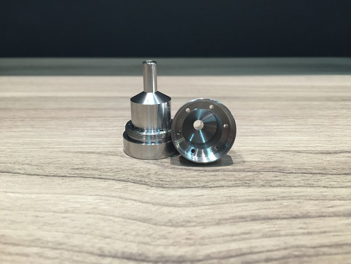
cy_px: 132
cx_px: 176
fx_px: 294
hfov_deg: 61.7
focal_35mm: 29
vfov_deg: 48.2
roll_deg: -0.1
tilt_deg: -20.0
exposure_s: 1/33
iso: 100
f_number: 2.2
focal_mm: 4.15
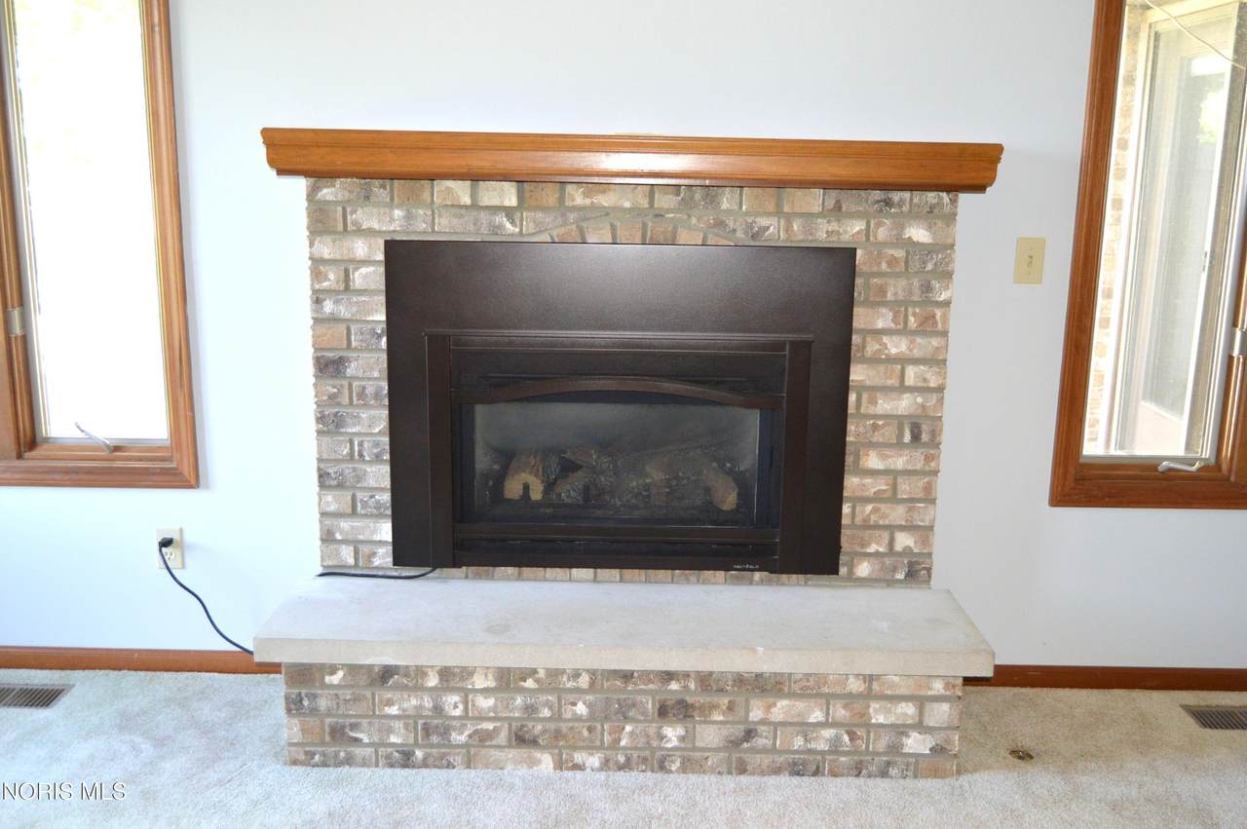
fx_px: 1142
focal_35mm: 33
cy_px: 414
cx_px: 624
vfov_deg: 39.9
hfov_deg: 57.3
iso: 1000
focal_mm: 22
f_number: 3.5
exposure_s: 1/60
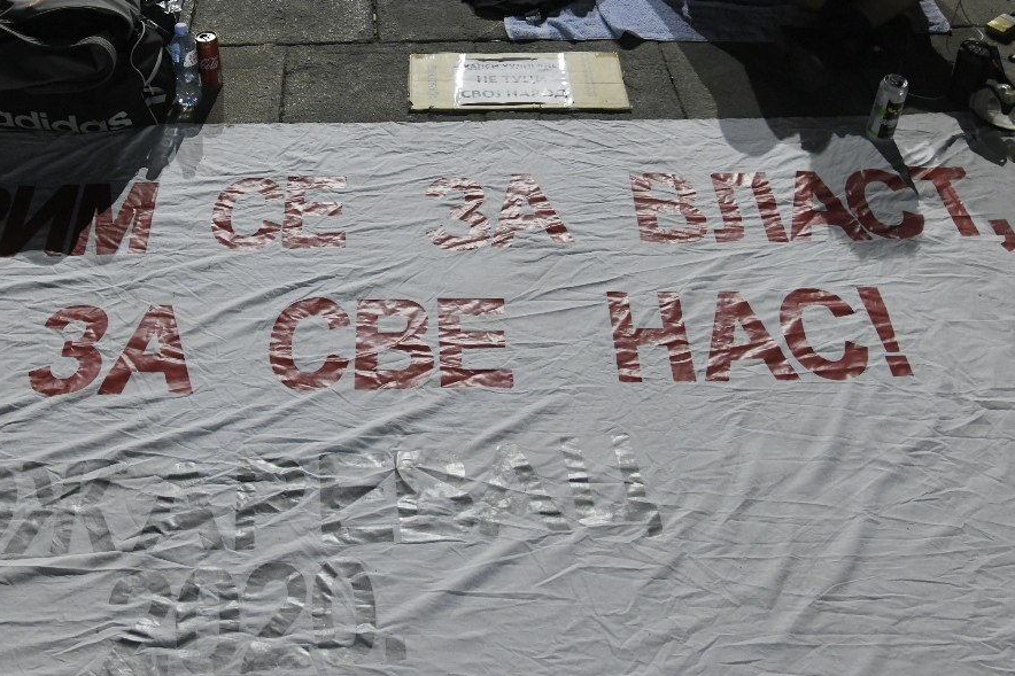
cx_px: 375
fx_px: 1240
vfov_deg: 29.6
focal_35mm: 44
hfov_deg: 44.1
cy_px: 104
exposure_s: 1/80
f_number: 4
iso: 5000
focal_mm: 24
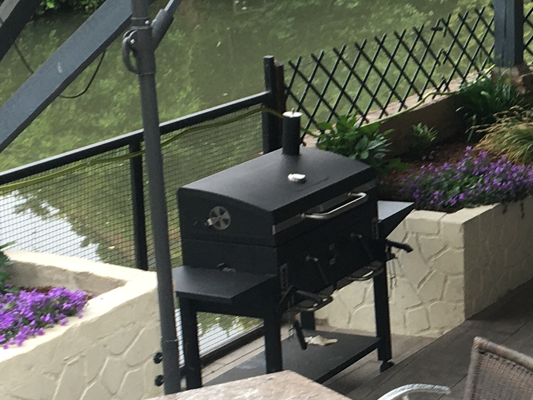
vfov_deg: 12.8
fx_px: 1786
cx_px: 584
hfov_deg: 16.5
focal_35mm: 116
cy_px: 239
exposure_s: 1/50
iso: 25
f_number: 2.2
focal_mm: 4.15
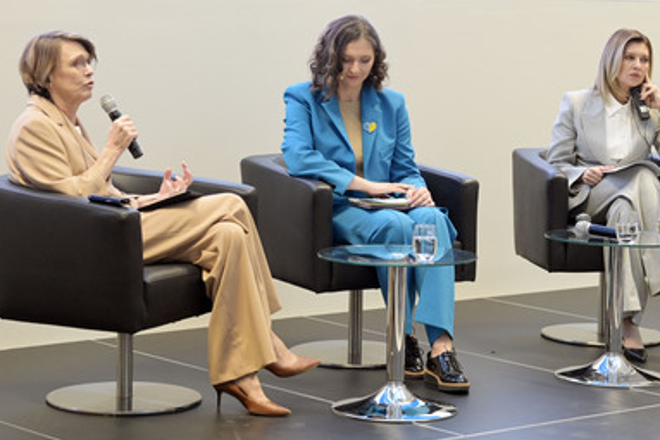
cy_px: 190
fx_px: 1942
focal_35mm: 106
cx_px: 363
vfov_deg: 12.9
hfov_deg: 19.3
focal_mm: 90
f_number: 4.5
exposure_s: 1/400
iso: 4000
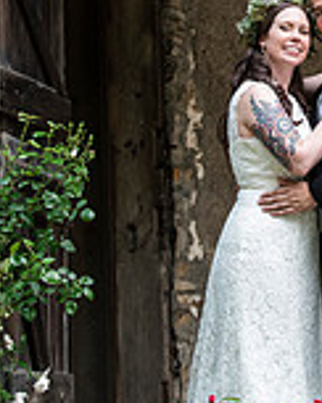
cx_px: 322
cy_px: 61
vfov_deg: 8.5
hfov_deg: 6.8
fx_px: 2710
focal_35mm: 227
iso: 640
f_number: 2.8
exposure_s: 1/2000
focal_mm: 82
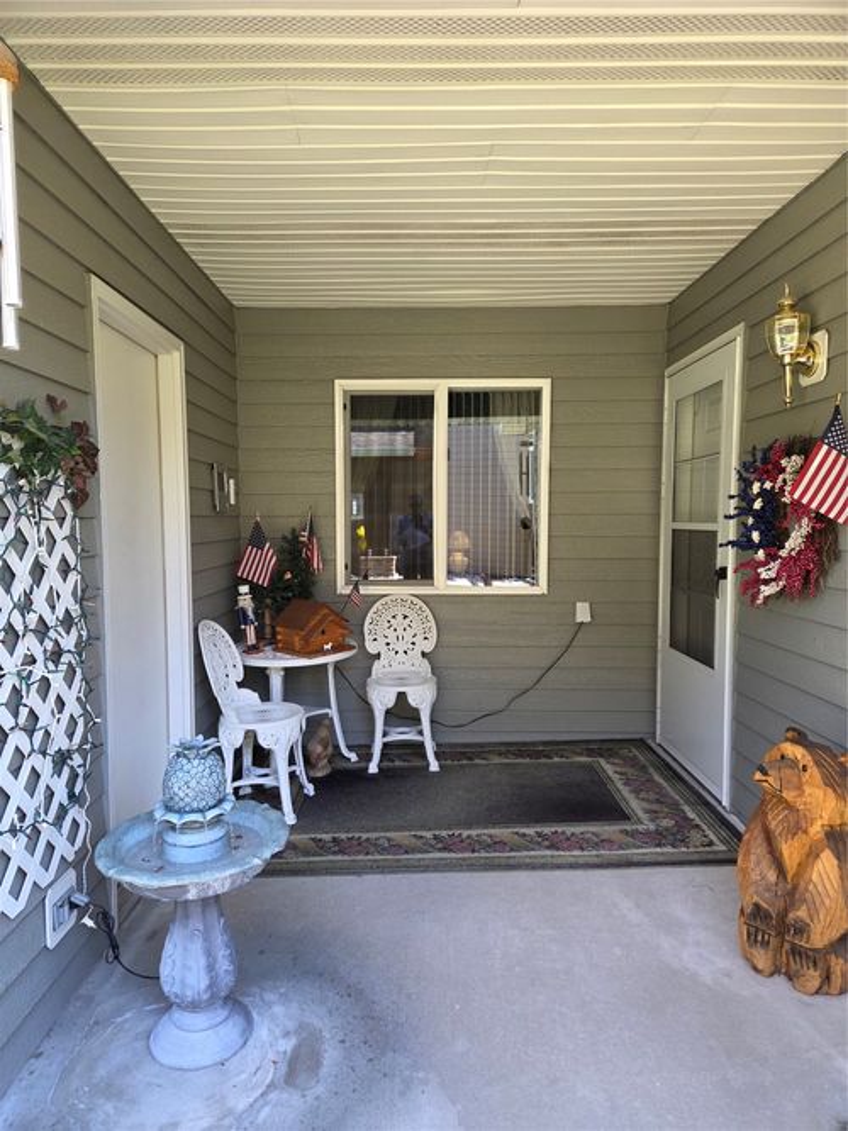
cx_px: 424
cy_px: 566
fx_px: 751
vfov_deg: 73.9
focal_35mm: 23
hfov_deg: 58.9
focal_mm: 5.4
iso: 125
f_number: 1.8
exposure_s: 1/180
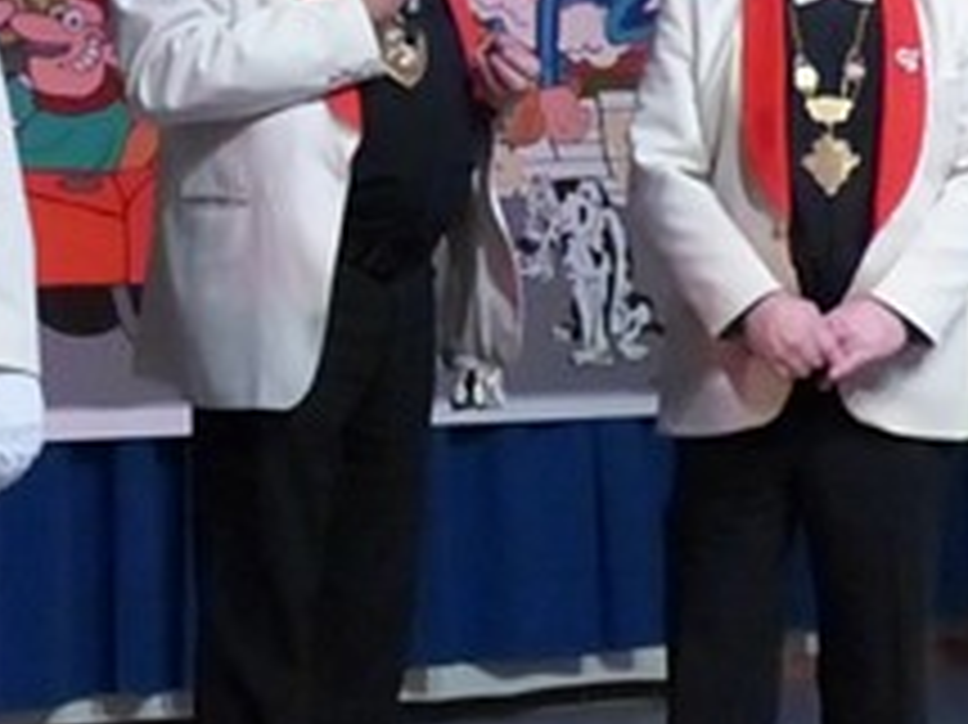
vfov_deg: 10.3
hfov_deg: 13.8
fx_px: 3997
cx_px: 302
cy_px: -11
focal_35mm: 143
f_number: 4
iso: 1600
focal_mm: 9.1
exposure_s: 1/100
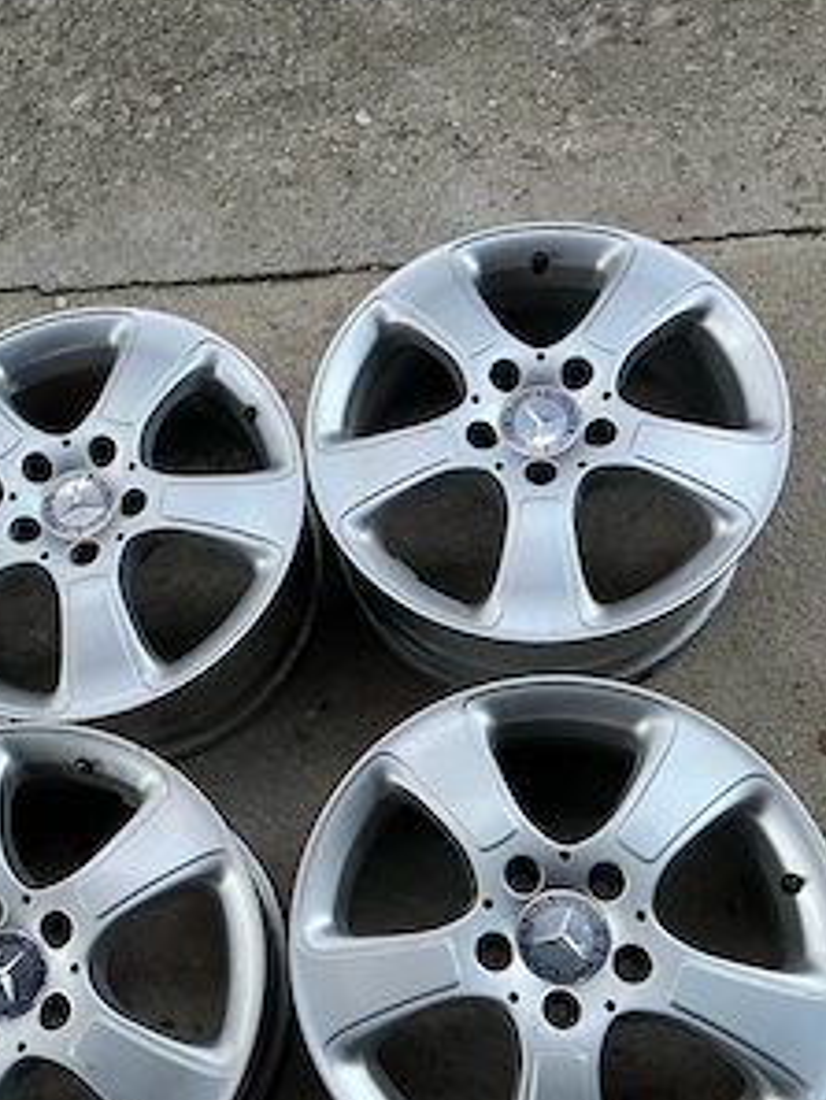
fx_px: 1113
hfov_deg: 40.5
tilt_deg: -70.9
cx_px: 319
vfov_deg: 52.1
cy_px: 685
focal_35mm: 35
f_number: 1.6
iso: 160
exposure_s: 1/60
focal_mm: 5.1
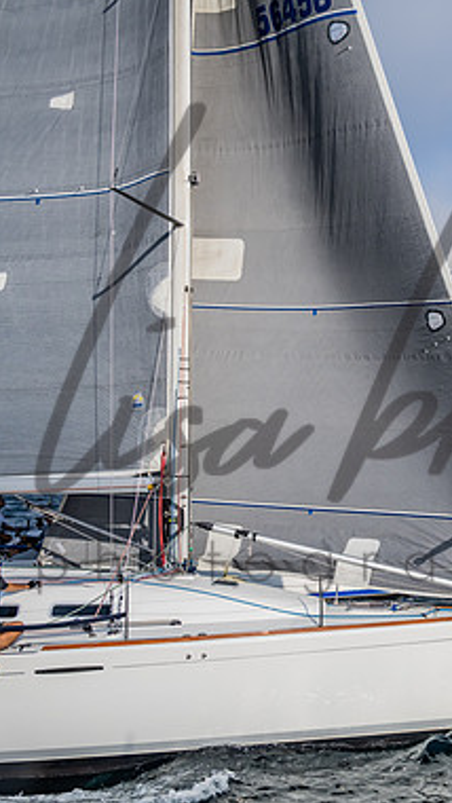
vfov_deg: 46.4
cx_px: 507
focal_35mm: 44
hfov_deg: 25.1
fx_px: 937
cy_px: 405
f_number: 9
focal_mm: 27.5
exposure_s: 1/1250
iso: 400
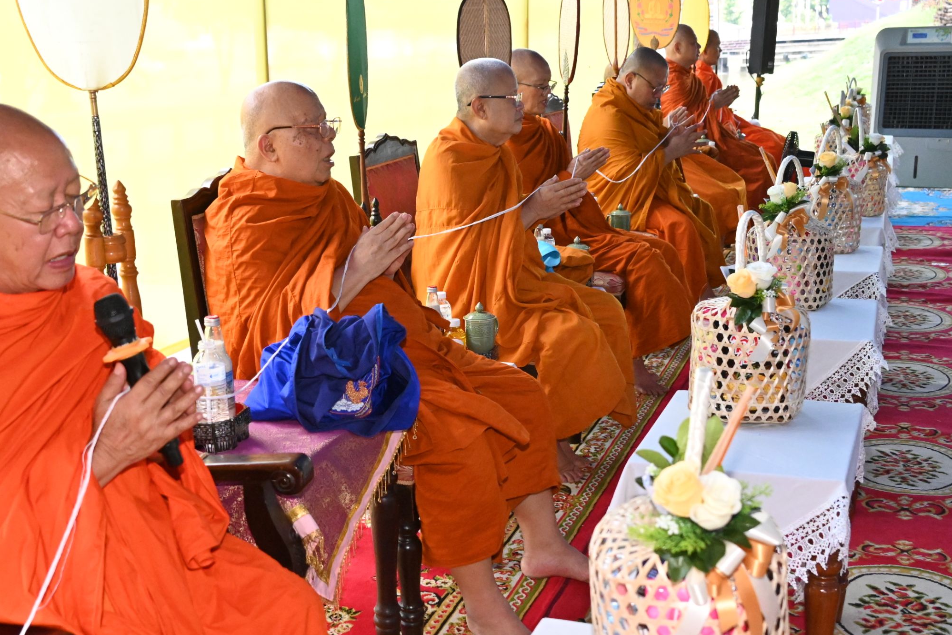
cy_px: 361
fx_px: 1190
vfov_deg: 29.8
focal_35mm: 45
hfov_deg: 43.4
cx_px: 381
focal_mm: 24
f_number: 4
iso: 4000
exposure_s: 1/1250
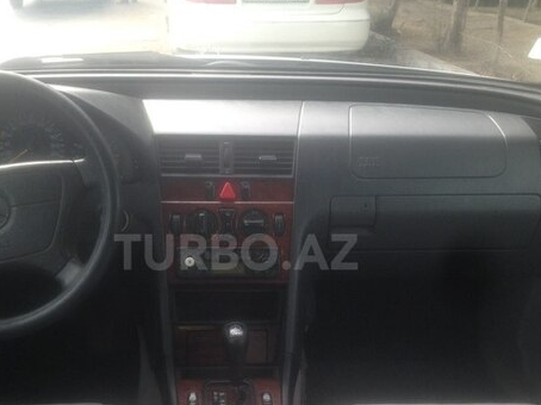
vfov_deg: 30.1
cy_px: 252
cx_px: 236
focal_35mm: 48
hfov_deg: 39.6
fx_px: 750
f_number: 2.4
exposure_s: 1/120
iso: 64
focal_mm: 4.12
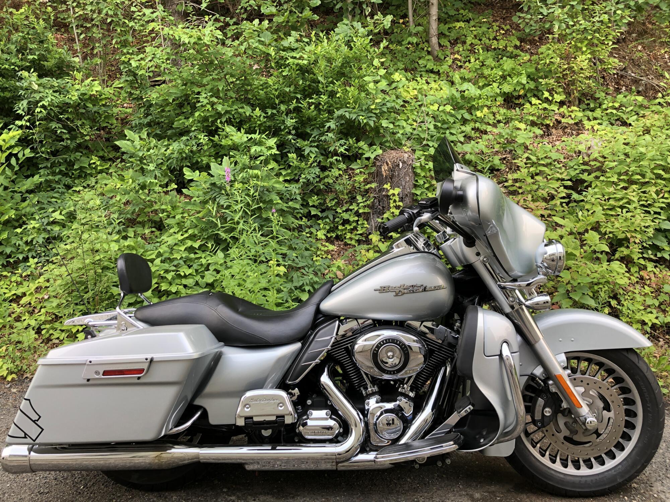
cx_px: 335
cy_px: 251
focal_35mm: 28
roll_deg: +2.3
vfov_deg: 49.7
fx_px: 542
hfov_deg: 63.4
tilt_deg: -3.9
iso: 64
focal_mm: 4
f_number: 1.8
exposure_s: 1/120
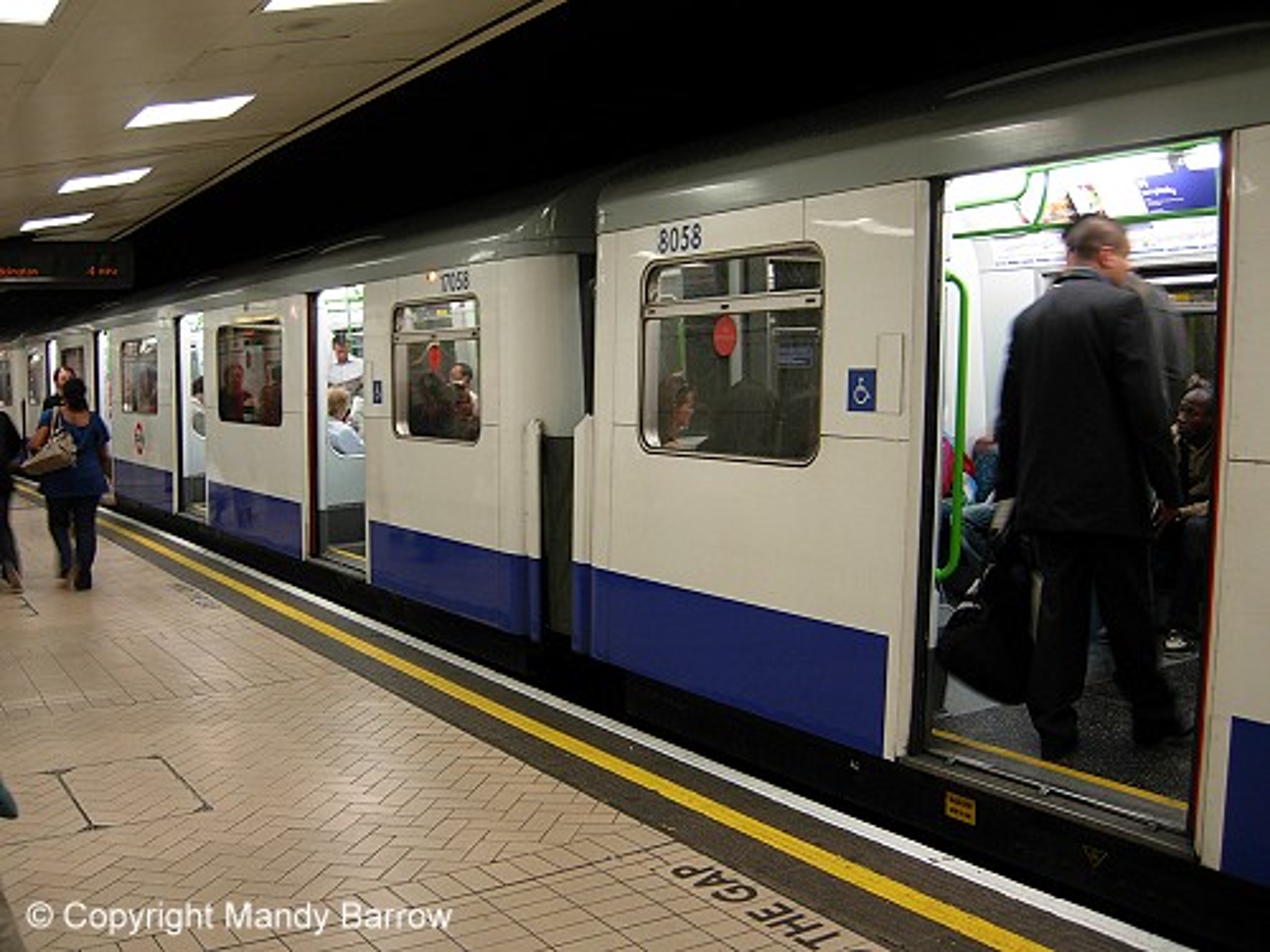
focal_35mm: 36
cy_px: 476
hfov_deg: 51.4
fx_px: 1321
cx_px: 635
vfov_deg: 39.7
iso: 50
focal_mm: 7.5
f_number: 2.7
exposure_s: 1/8.9
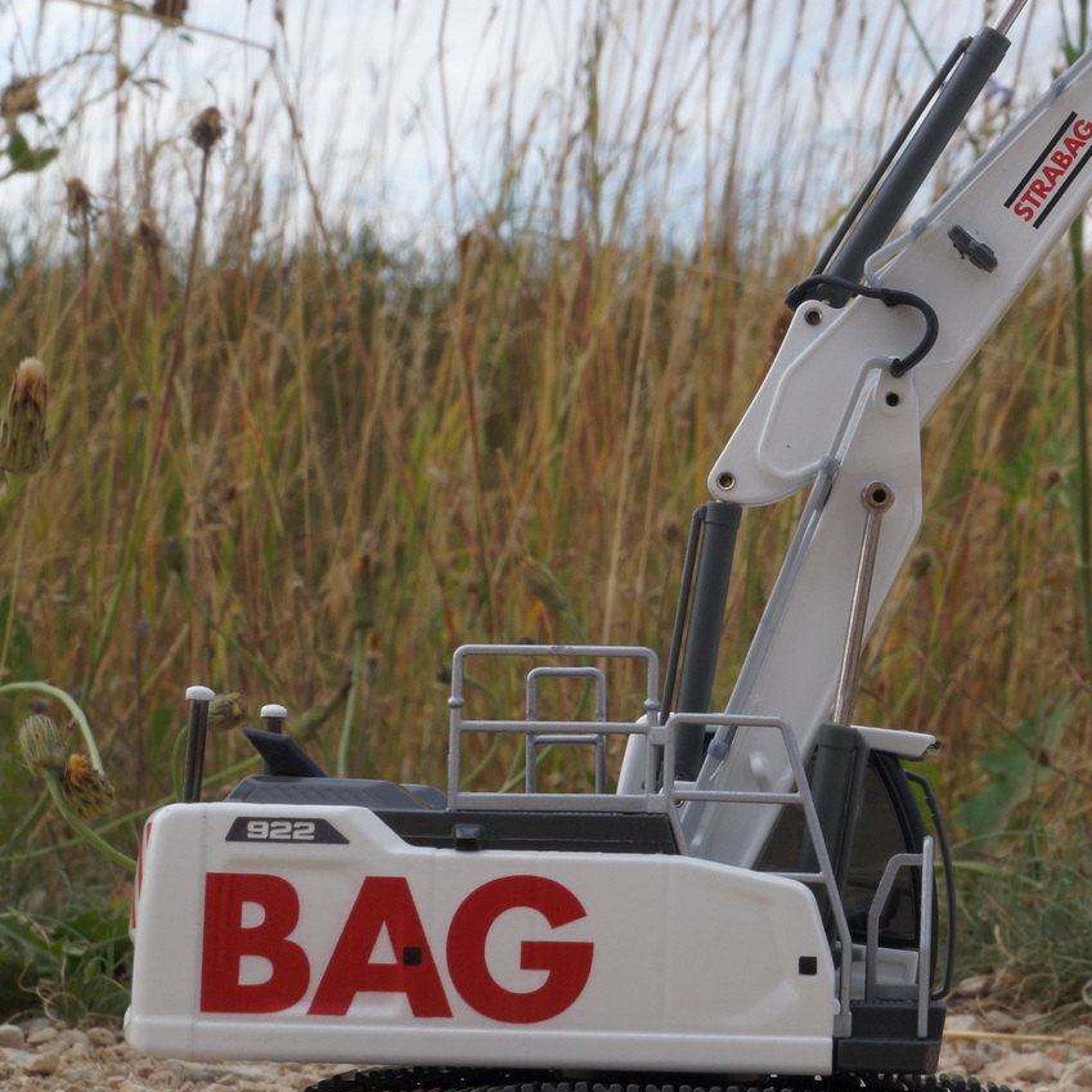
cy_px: 555
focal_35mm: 84
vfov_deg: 20.6
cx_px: 1101
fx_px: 2998
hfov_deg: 20.0
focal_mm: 28
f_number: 18
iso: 160
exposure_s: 1/60
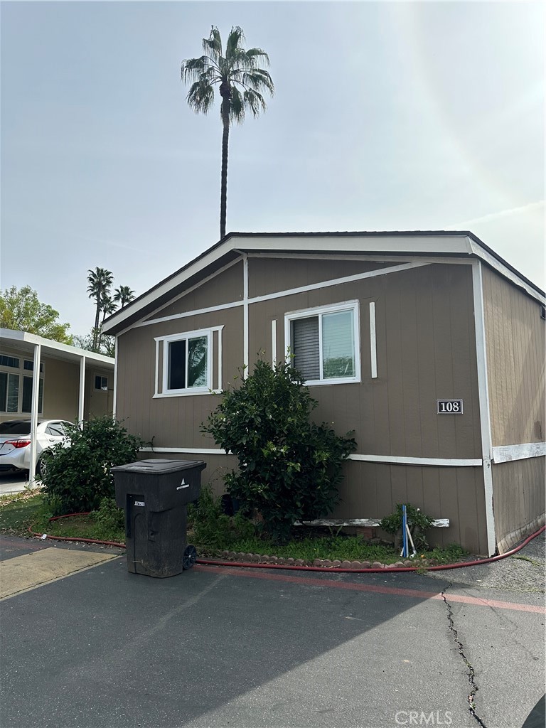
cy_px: 364
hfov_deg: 56.8
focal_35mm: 24
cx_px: 273
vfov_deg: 71.6
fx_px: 505
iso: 80
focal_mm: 6.86
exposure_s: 1/6623
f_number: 1.78
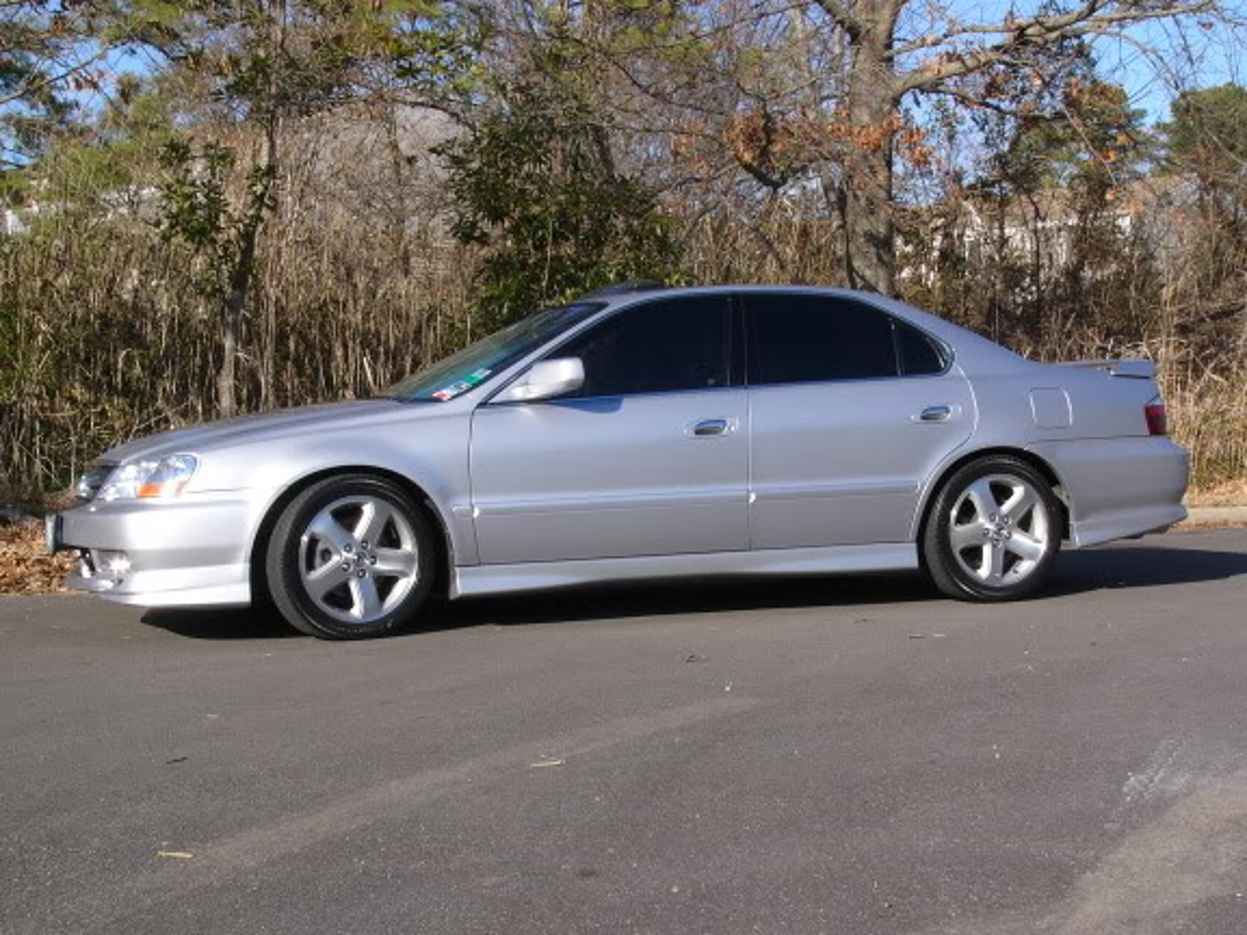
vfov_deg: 28.6
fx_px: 1837
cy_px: 468
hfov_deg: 37.5
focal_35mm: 51
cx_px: 624
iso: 50
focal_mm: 8.5
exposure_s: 1/100
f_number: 8
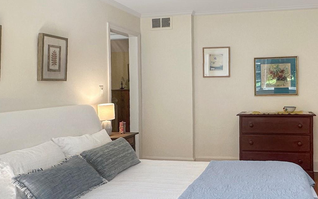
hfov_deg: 60.7
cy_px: 154
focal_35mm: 30
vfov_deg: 40.4
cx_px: 223
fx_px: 260
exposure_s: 1/120
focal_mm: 2.22
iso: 125
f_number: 2.2
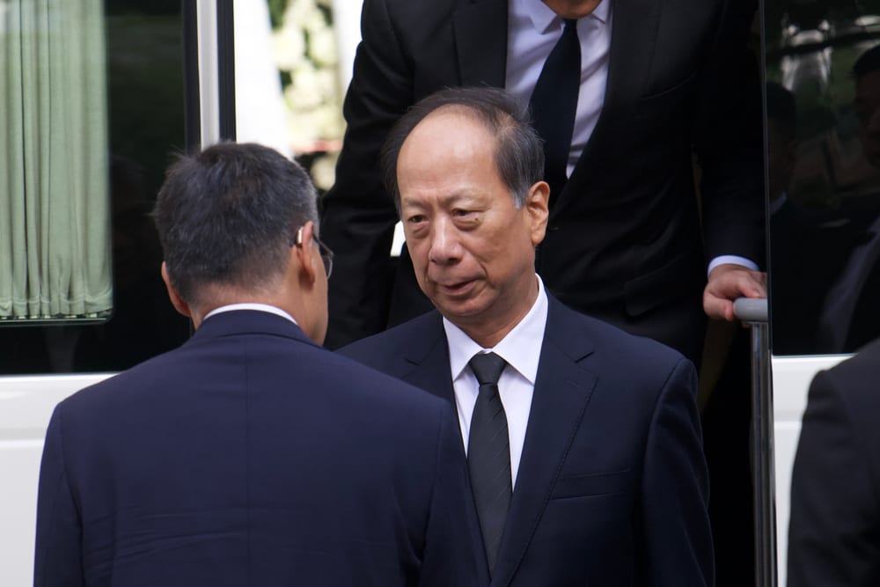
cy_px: 294
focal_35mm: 200
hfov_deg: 10.3
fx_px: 4889
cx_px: 440
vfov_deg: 6.9
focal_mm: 200
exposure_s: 1/2000
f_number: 4
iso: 1000
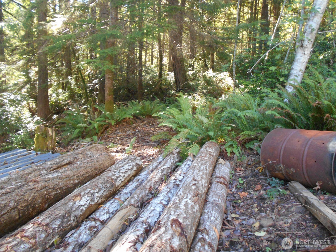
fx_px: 272
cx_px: 168
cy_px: 126
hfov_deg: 63.4
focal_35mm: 28
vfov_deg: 49.7
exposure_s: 1/30
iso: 400
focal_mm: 5.1
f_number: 3.4
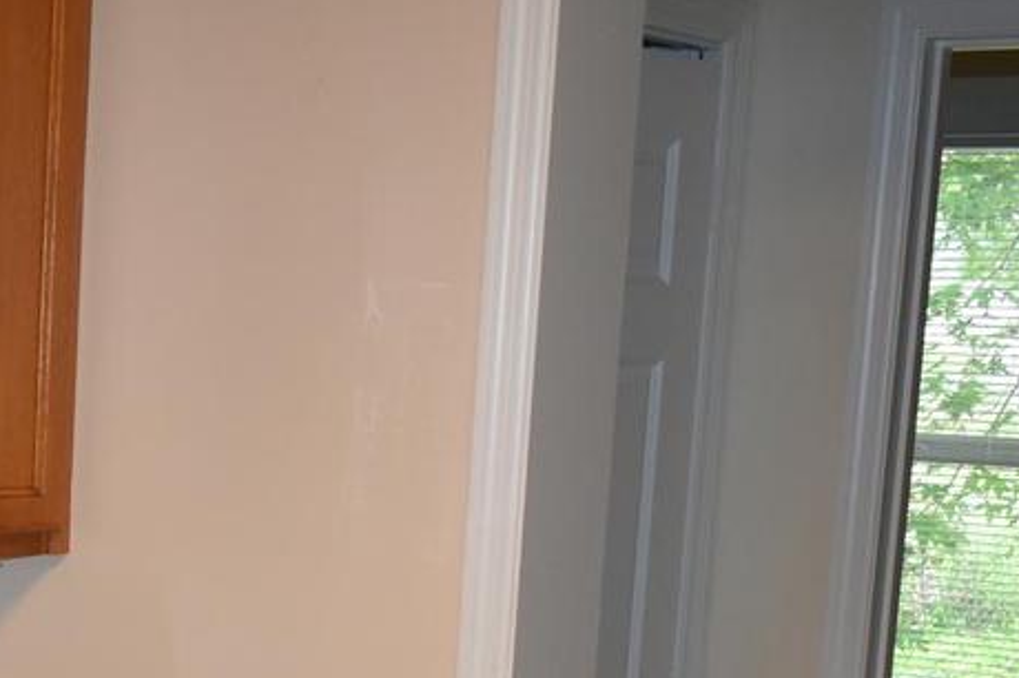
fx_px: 2659
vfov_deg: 14.0
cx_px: -93
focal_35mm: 94
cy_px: 840
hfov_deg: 20.7
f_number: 3.5
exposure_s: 1/160
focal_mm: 20
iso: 800
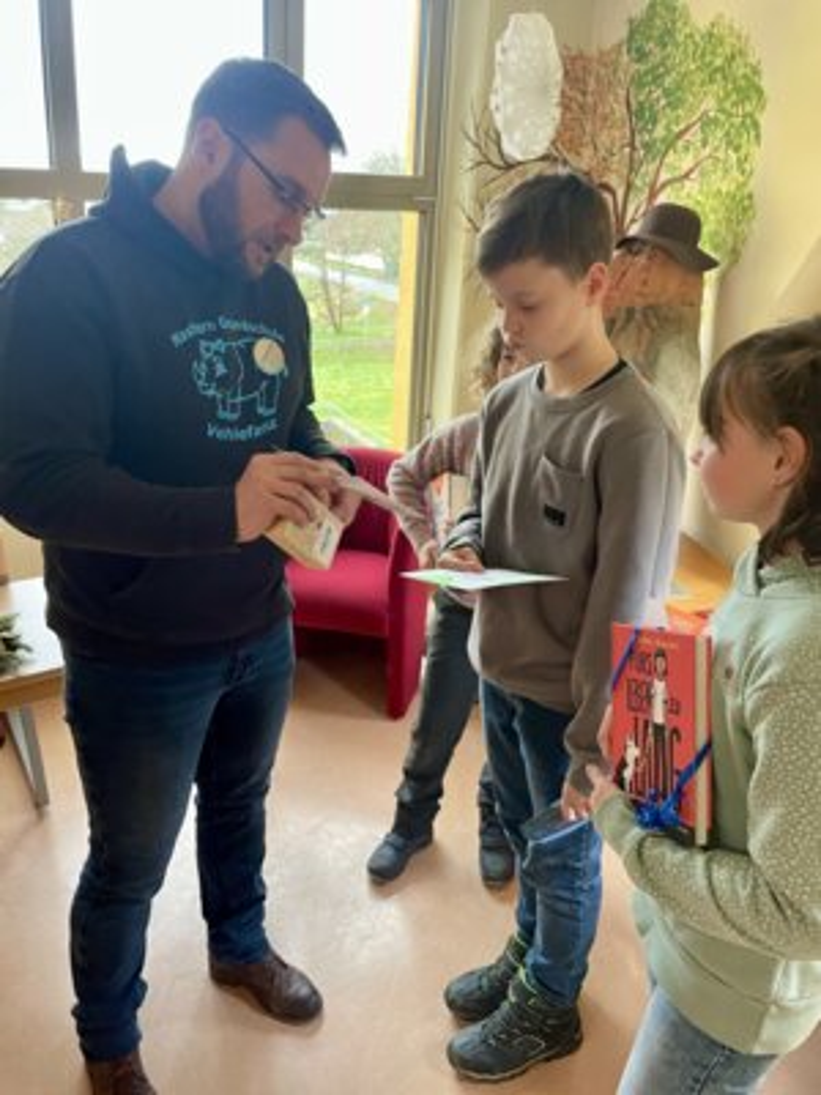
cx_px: 410
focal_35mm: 26
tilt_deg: -19.5
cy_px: 548
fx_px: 822
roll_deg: -0.7
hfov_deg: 53.1
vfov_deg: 67.3
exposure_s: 1/50
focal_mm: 4.2
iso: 250
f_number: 1.6
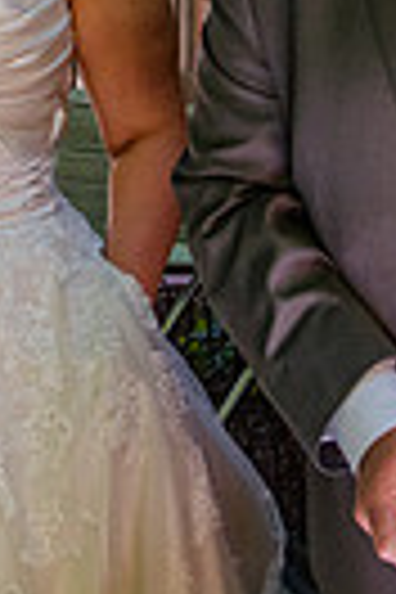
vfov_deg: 16.9
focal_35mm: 119
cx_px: 59
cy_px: 32
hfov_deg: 11.5
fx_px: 1963
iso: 1600
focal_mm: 24
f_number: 5.6
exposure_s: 1/640
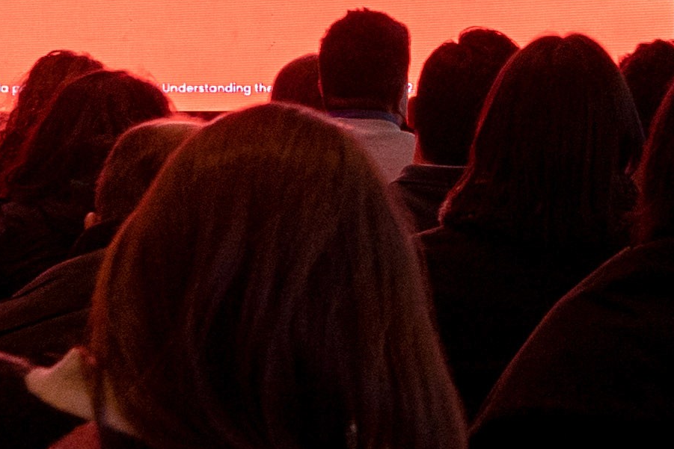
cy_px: 36
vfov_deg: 8.8
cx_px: 1005
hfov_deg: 12.6
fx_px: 2902
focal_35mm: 155
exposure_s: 1/125
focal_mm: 24
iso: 1250
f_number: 6.3
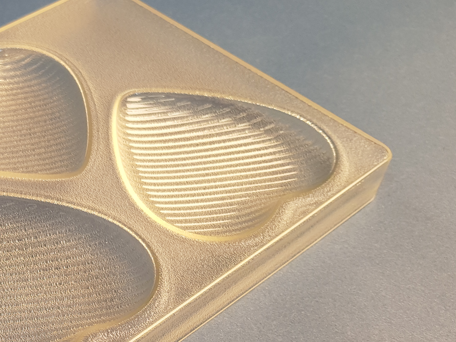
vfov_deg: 24.5
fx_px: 777
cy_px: 257
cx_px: -29
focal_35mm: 59
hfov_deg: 29.8
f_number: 1.7
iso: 50
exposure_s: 1/100
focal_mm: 4.2
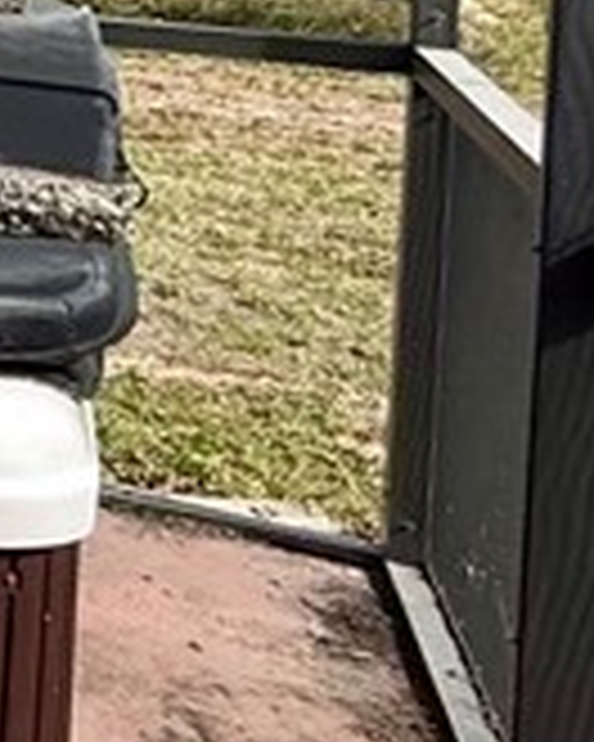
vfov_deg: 20.6
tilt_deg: -1.3
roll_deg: -0.1
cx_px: -1413
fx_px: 1868
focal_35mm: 85
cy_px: -207
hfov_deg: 9.9
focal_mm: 2.22
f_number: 2.2
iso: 50
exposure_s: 1/1534
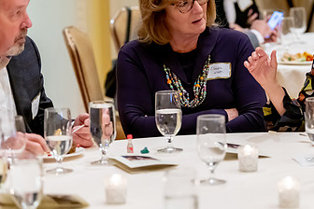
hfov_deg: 11.7
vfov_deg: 7.8
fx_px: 1535
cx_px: 221
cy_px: 53
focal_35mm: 176
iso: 6400
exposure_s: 1/250
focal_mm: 102
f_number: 2.8
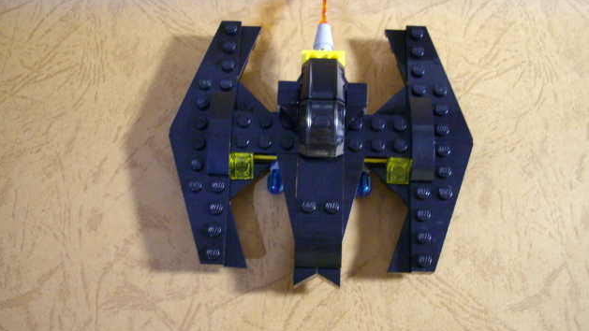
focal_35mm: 41
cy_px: 147
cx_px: 297
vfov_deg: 29.0
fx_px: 640
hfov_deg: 49.4
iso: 400
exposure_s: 1/13
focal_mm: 6.2
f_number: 2.8
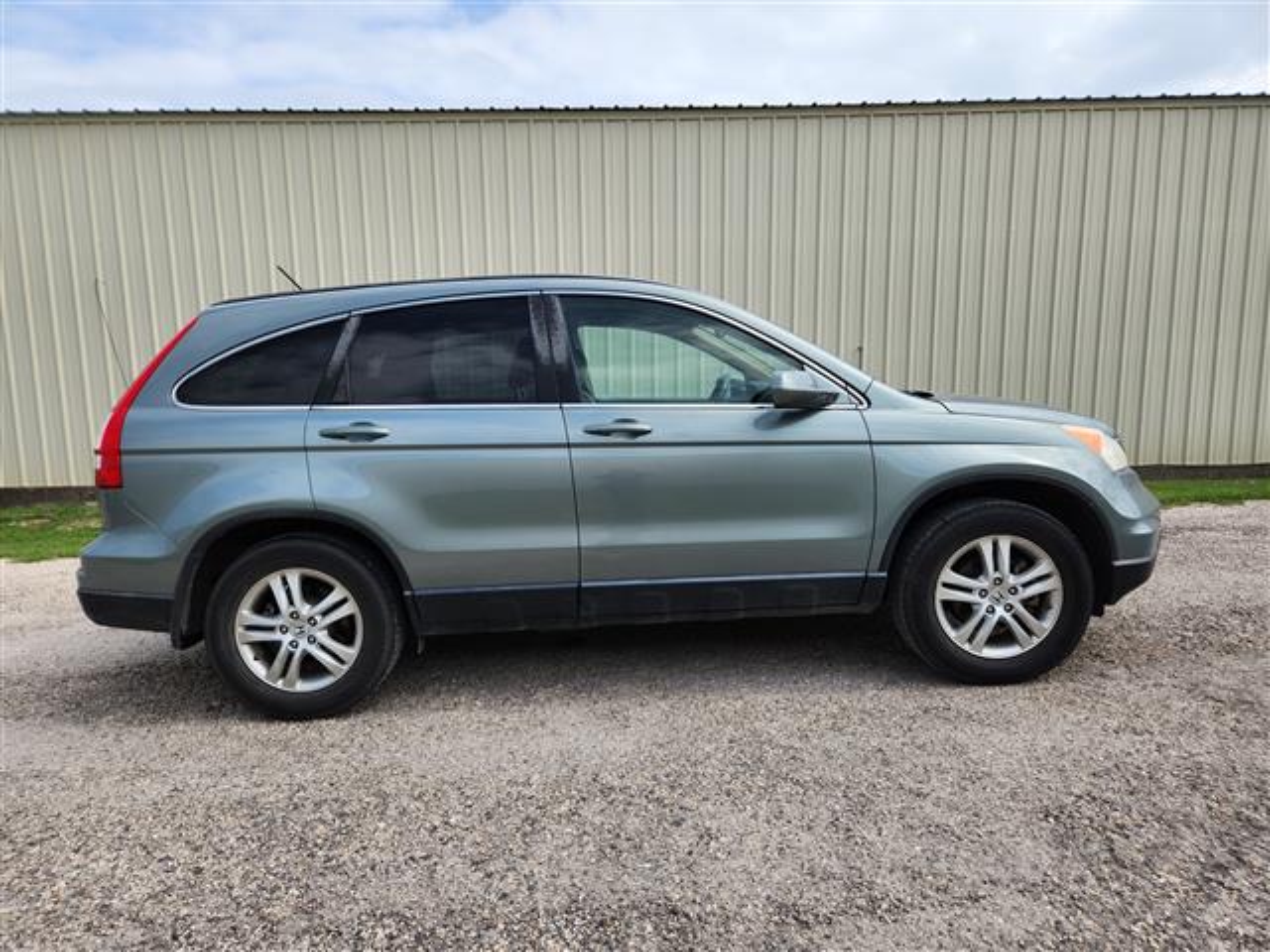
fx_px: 844
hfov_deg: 73.9
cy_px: 476
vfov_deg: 58.9
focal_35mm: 23
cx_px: 635
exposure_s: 1/1453
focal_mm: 5.4
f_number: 1.8
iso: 20
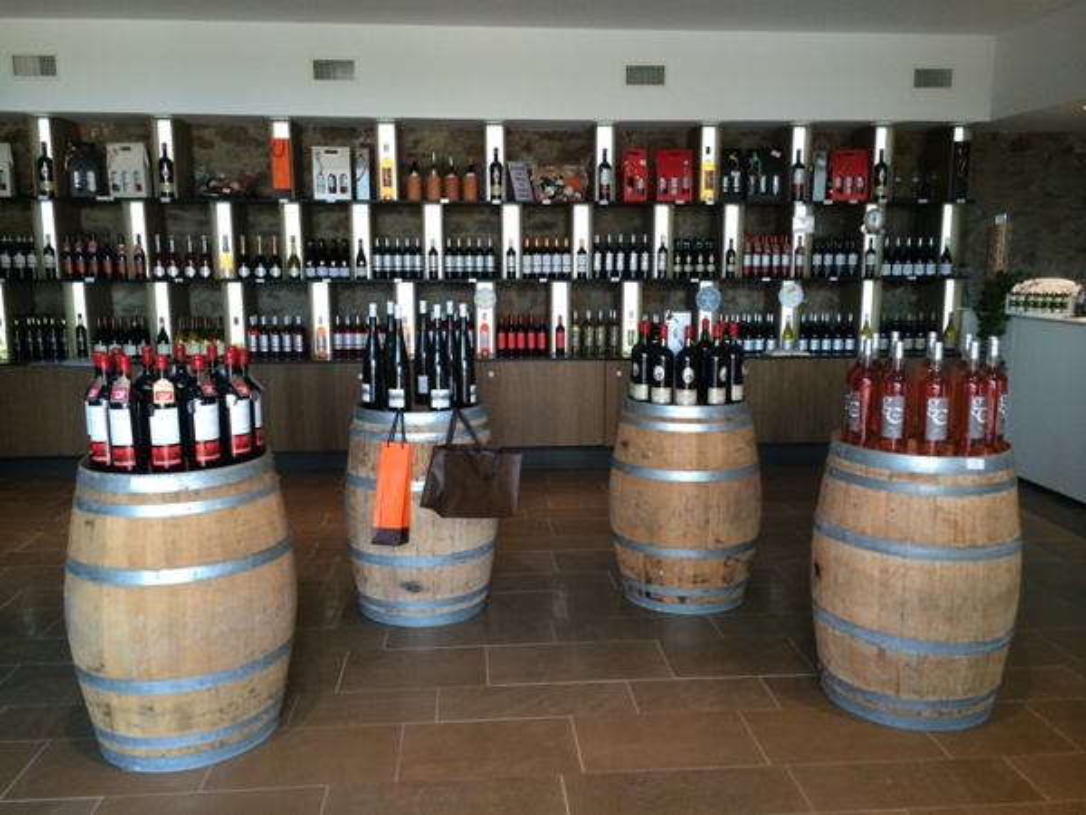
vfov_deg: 46.8
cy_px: 408
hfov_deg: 60.0
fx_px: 941
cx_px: 543
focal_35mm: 30
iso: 64
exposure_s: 1/30
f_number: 2.2
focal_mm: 4.12
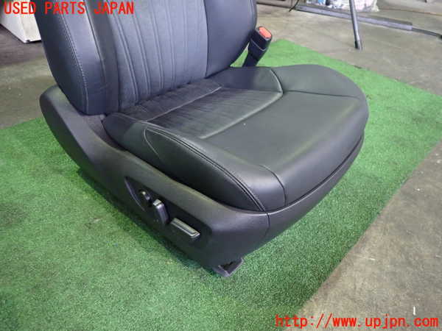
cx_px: 221
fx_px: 319
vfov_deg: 54.9
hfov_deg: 69.4
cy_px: 166
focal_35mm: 25
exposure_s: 1/30
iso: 800
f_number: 2
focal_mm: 4.5
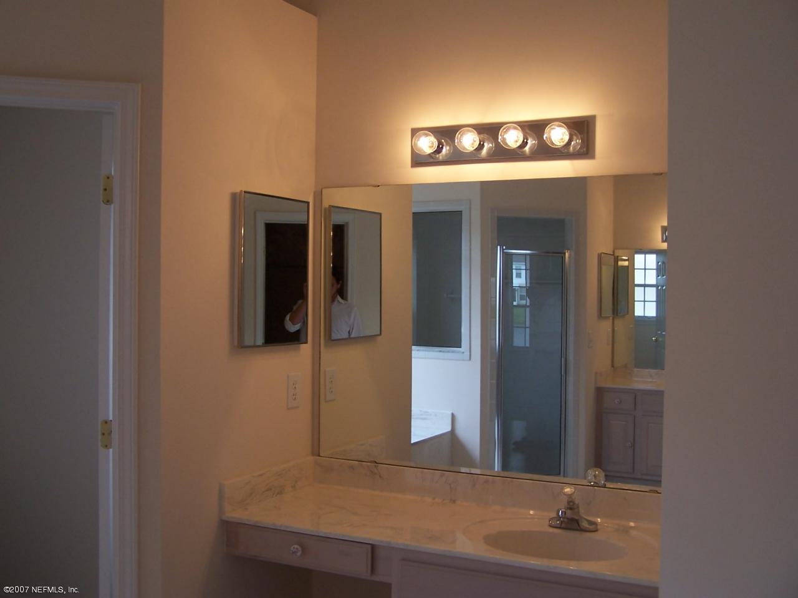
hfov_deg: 46.8
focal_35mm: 40
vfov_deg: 35.9
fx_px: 922
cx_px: 399
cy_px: 299
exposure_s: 1/60
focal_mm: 6.7
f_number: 2.8
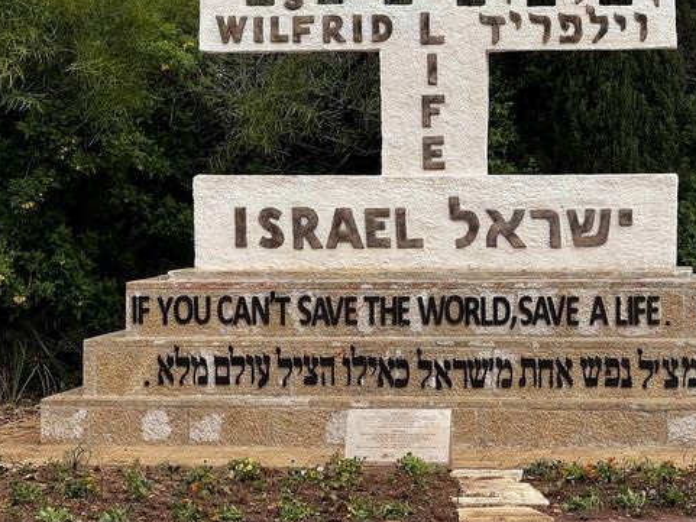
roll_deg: +0.3
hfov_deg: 15.4
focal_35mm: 128
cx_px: 389
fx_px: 2574
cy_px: 150
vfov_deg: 11.6
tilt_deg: +1.6
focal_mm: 9
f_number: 2.8
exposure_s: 1/328
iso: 32
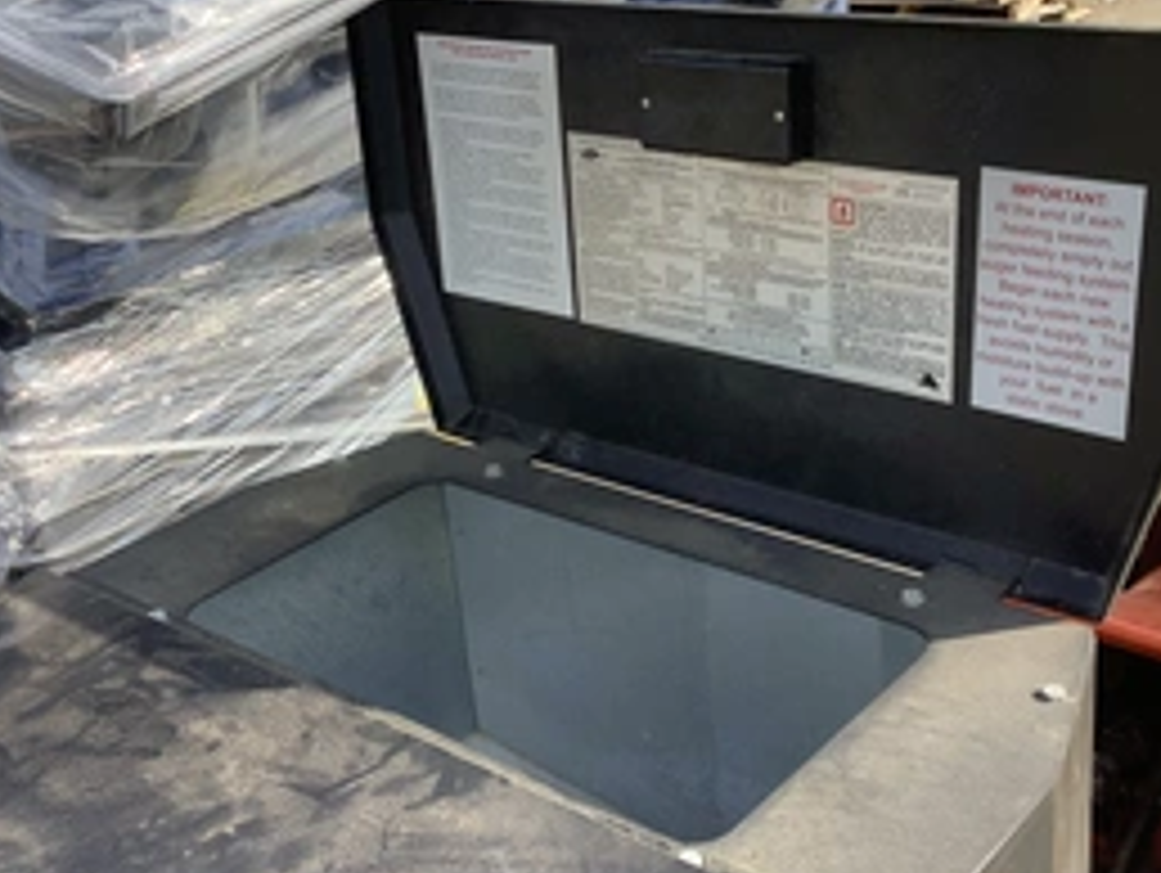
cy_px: 428
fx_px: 1611
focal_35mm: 48
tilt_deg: -23.5
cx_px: 621
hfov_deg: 39.6
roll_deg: +2.7
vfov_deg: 30.3
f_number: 2.4
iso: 25
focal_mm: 3.3
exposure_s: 1/411
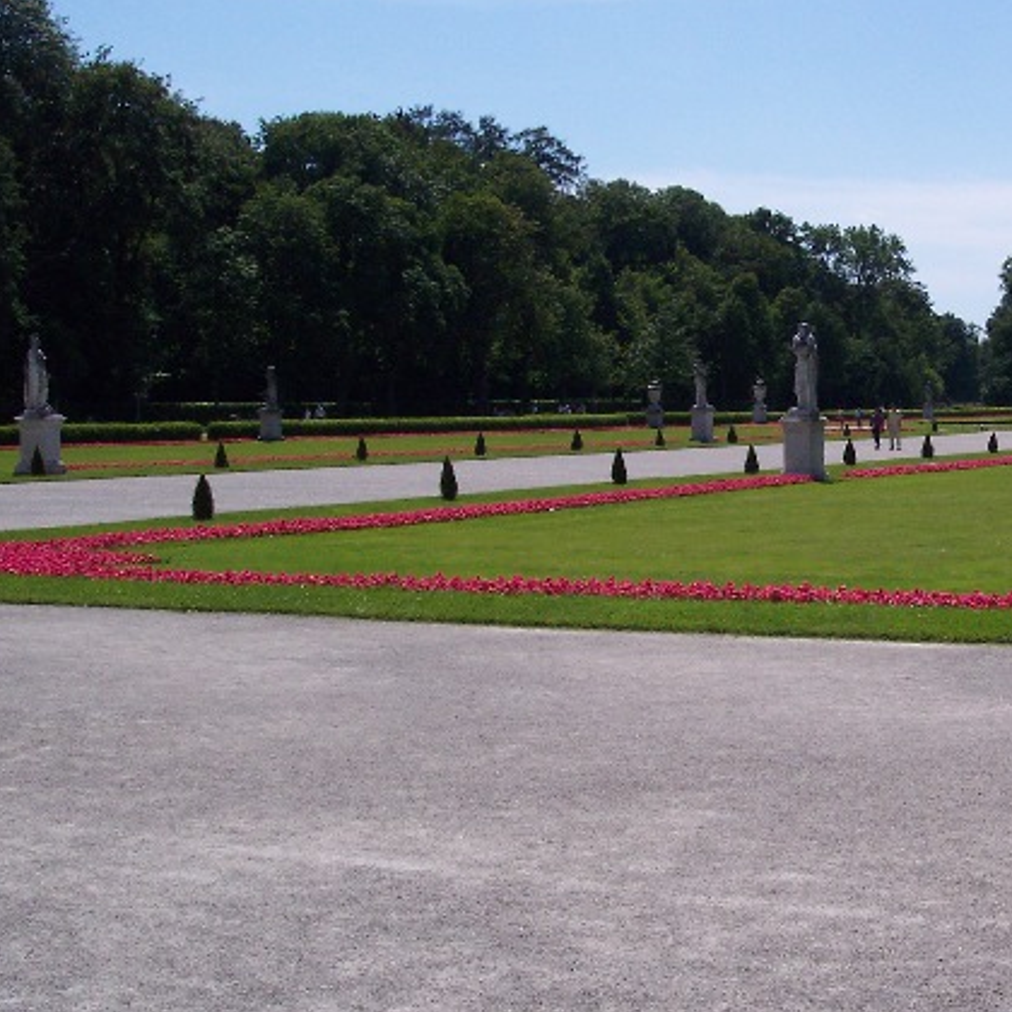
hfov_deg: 26.3
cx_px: 841
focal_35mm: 64
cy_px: 388
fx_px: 2117
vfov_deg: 26.8
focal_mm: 8
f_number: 4.8
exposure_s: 1/1000
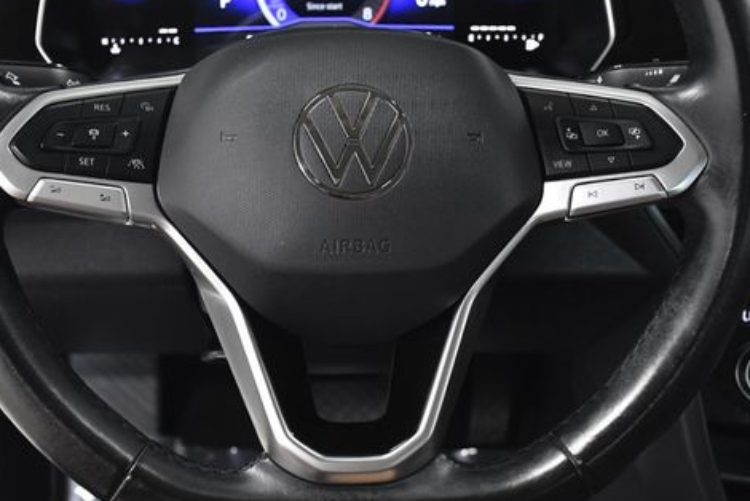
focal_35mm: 49
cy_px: 223
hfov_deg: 40.3
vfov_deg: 27.5
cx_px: 353
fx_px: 1021
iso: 2000
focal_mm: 24
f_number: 5.6
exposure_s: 1/125
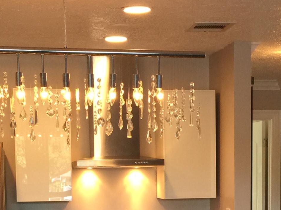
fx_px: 747
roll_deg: -0.3
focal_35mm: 92
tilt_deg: -5.7
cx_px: 173
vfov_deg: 15.5
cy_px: 254
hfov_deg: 21.3
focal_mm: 4.15
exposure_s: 1/30
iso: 50
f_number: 2.2
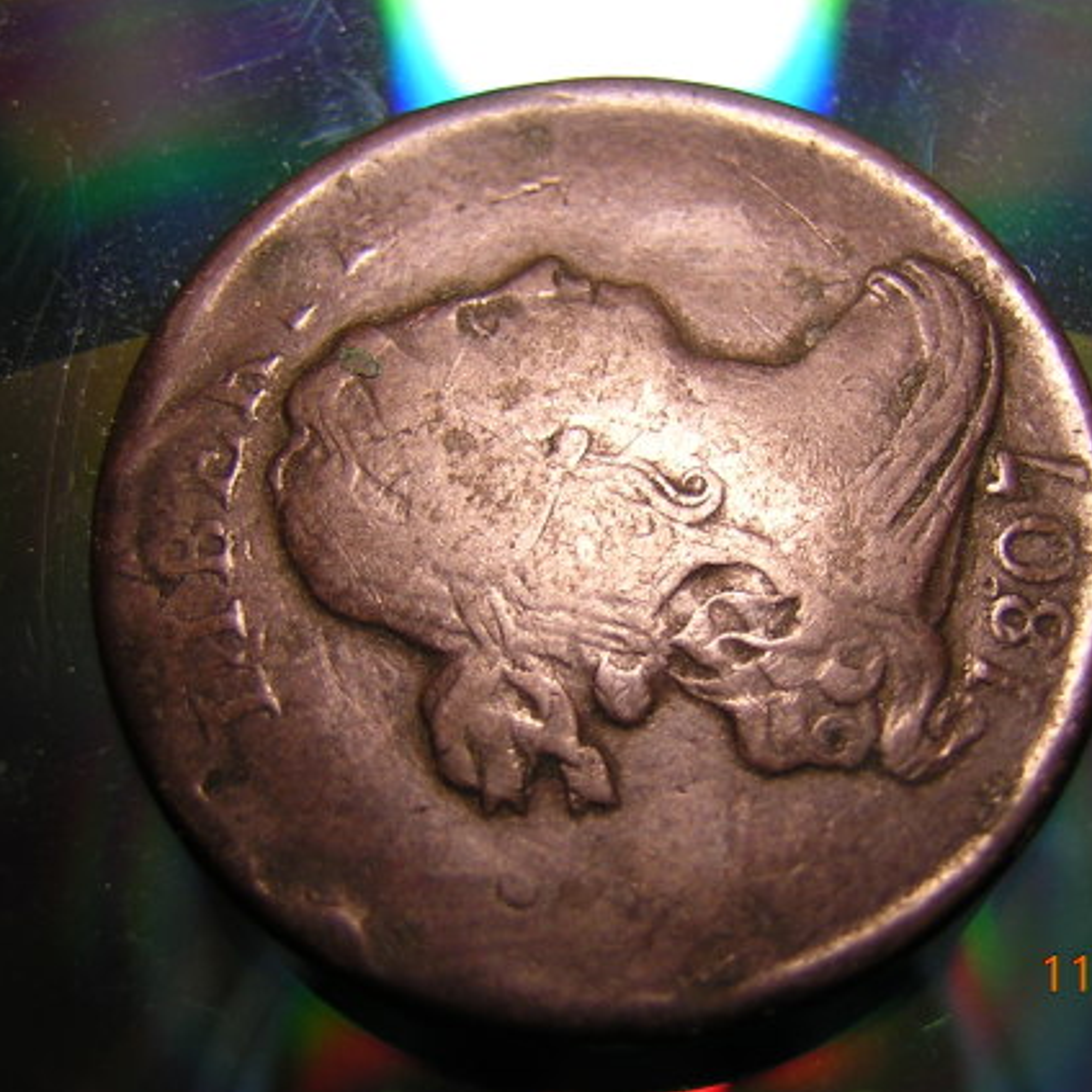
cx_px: 600
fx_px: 1606
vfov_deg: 37.5
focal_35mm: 45
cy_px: 515
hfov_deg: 37.5
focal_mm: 4.7
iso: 100
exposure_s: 1/43
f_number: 2.6
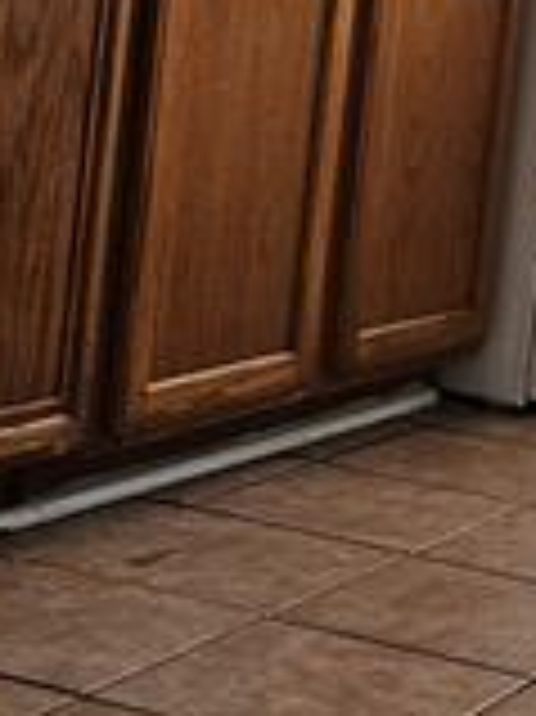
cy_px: 167
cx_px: 734
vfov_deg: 17.6
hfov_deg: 12.8
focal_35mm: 111
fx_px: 2295
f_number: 1.8
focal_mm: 5.4
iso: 160
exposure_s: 1/120
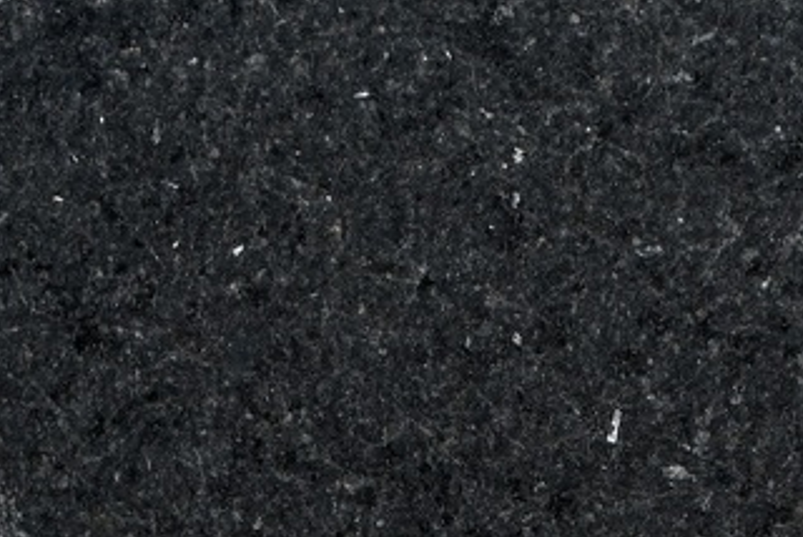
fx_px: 1987
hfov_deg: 21.8
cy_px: 657
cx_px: 856
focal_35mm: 89
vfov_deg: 14.8
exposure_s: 1/200
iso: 100
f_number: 11
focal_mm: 24
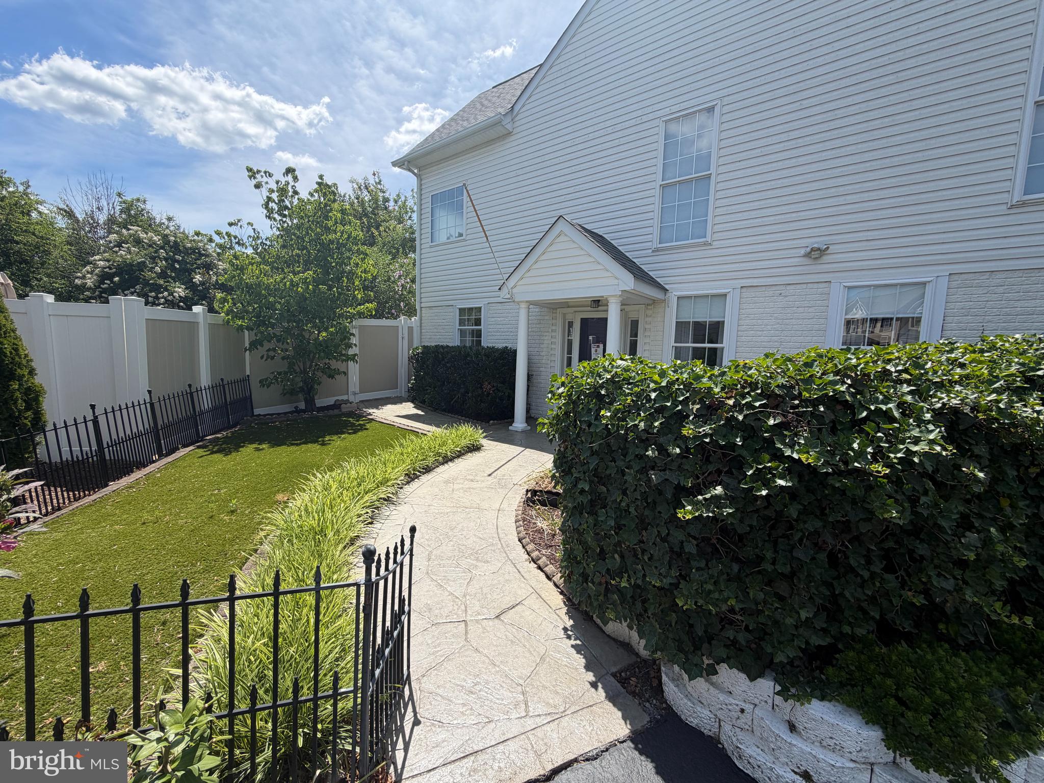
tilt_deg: -5.8
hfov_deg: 102.1
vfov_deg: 85.7
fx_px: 422
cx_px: 522
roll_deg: -1.6
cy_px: 392
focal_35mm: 14
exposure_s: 1/770
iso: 25
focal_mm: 2.22
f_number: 2.2
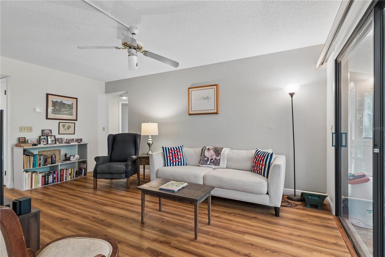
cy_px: 128
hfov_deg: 90.0
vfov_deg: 67.4
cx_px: 192
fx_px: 193
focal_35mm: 18
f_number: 10
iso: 320
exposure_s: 1/6
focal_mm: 18
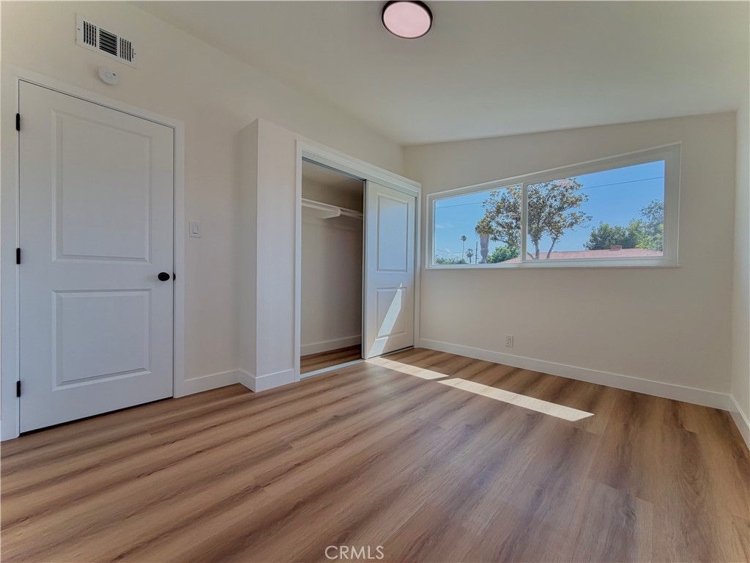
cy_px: 282
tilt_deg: -0.9
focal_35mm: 14
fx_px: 303
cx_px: 375
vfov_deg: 85.7
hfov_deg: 102.1
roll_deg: -0.9
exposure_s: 1/232
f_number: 2.2
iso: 50
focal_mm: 2.22
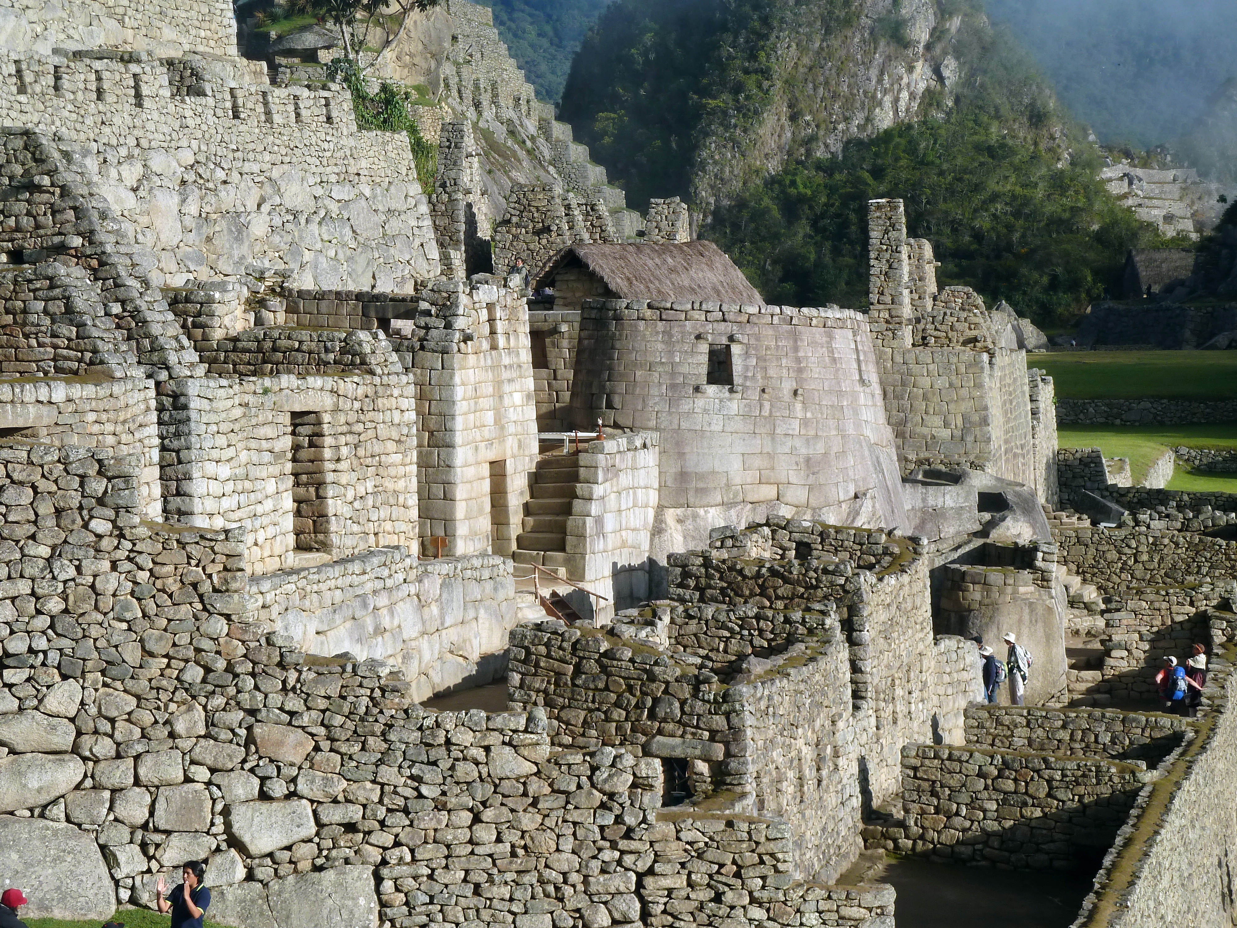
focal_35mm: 96
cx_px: 618
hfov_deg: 20.4
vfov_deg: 15.4
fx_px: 3431
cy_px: 464
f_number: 4.3
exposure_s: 1/400
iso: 80
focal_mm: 15.8
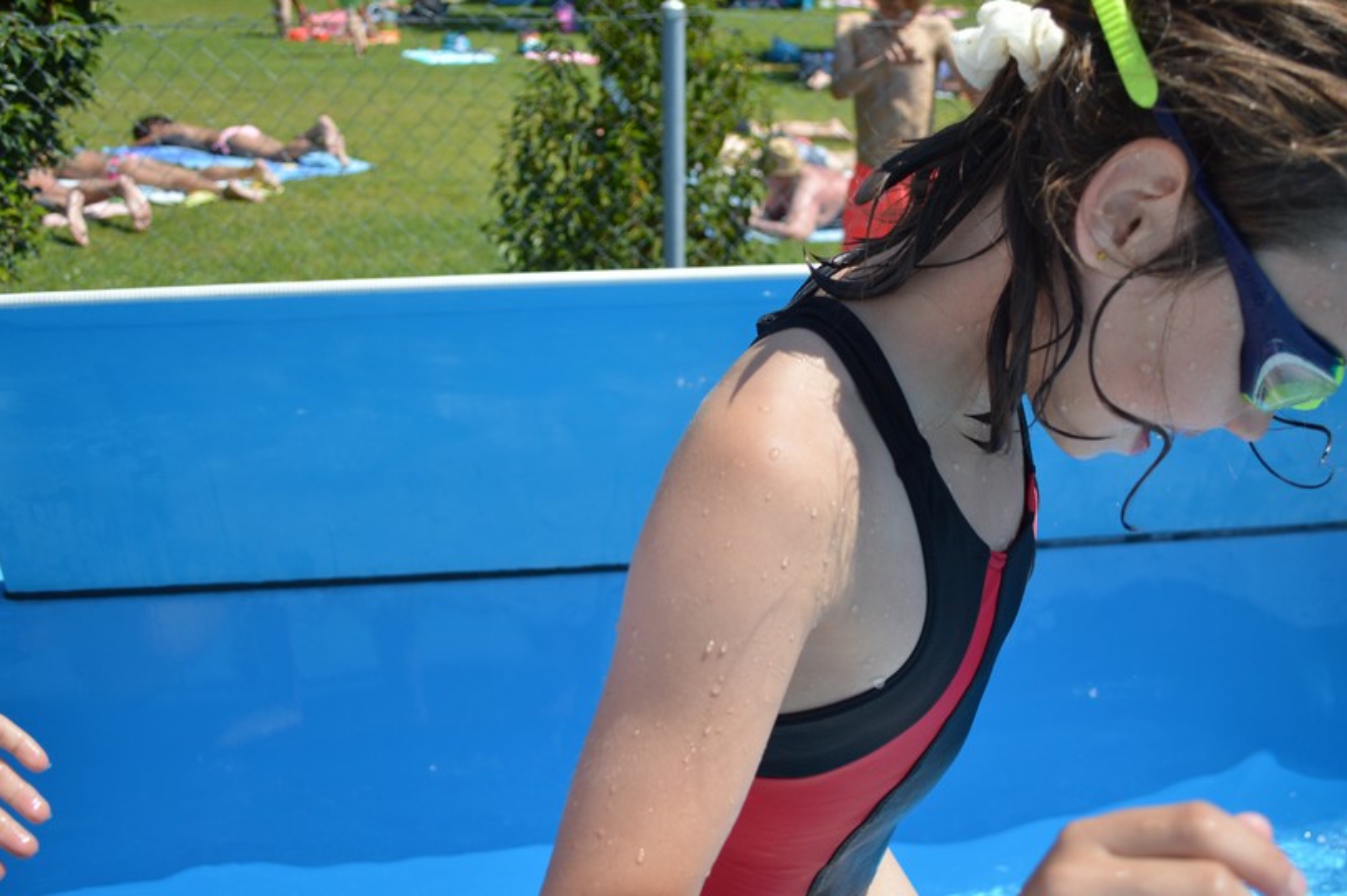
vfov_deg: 38.8
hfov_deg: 55.6
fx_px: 1271
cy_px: 453
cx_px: 765
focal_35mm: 34
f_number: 3.5
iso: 100
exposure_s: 1/1000
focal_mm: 18
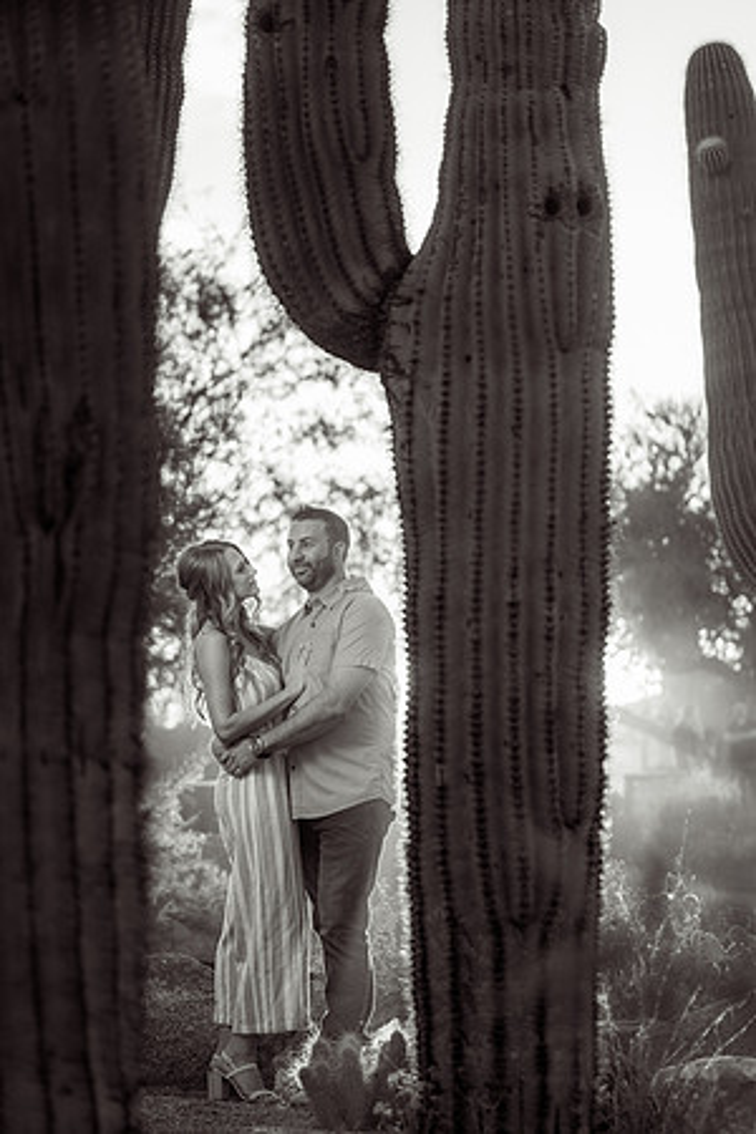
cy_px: 567
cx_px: 378
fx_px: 4032
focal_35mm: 128
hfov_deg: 10.7
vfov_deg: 16.0
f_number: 4
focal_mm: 128
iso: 320
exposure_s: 1/250
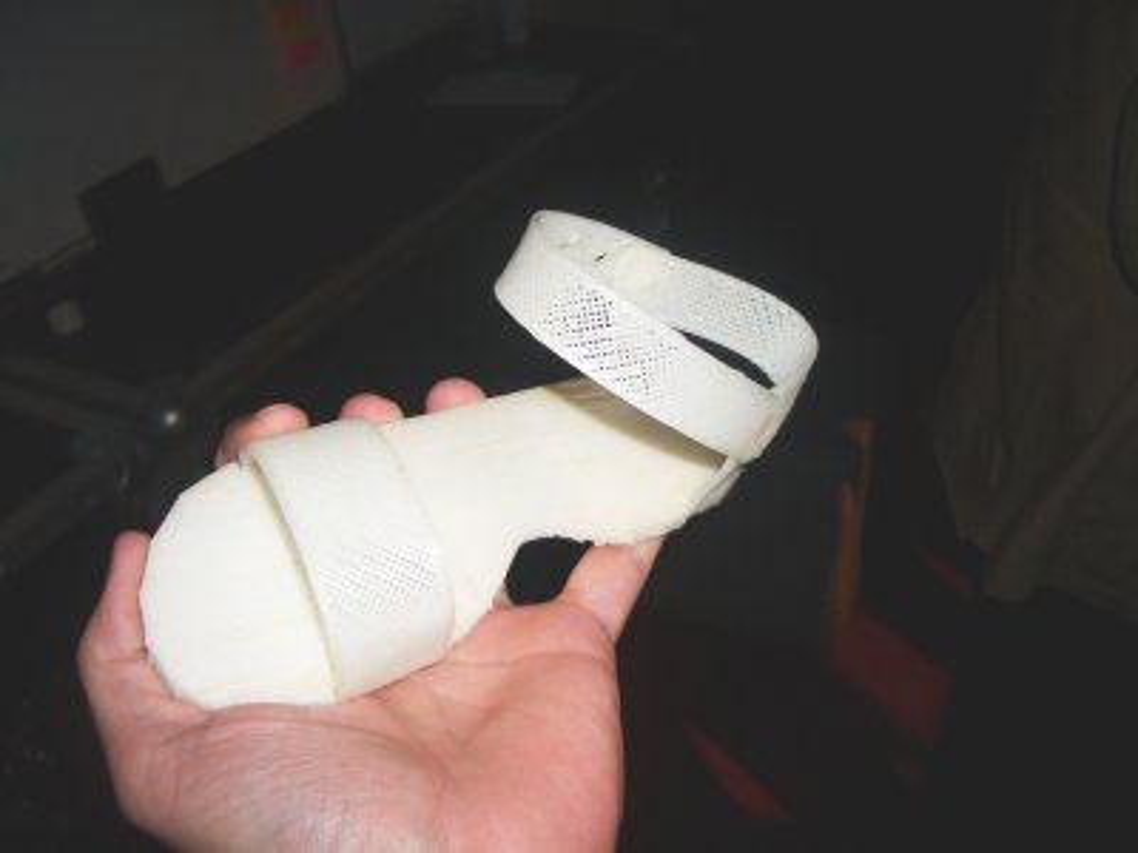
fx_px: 1151
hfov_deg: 52.6
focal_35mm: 35
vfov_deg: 40.7
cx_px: 569
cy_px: 426
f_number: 2.6
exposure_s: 1/60
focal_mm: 5.8
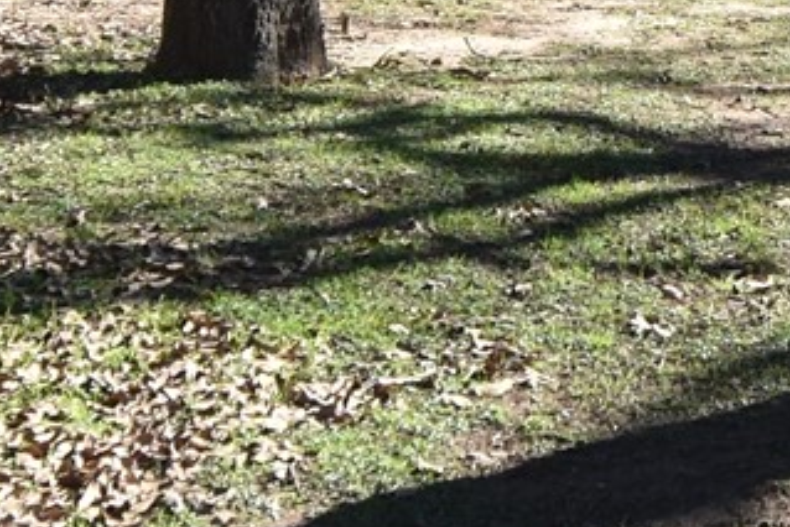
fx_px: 2239
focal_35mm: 102
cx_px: 805
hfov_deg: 19.4
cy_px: -144
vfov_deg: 13.0
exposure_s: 1/250
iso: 200
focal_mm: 10
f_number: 8
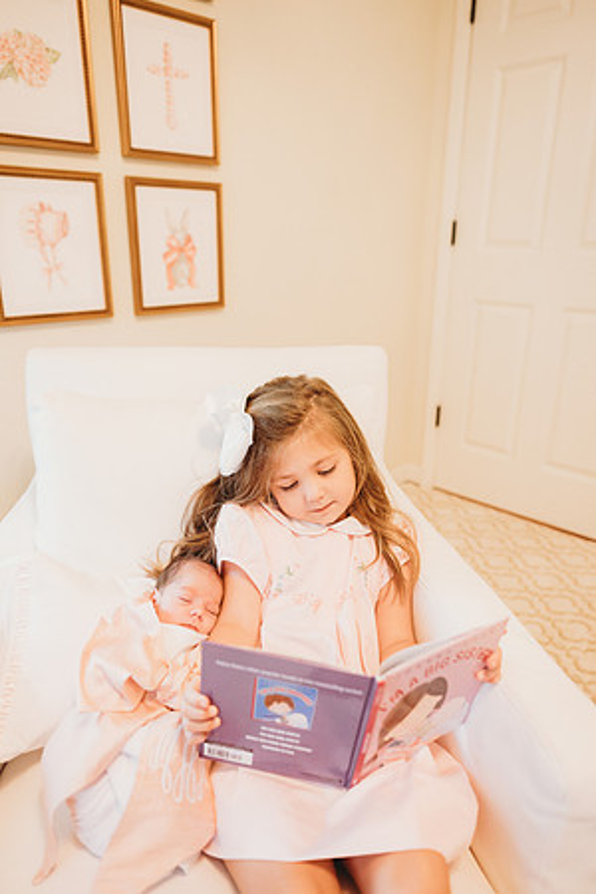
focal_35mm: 24
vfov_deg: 73.7
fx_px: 596
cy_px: 447
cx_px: 298
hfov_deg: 53.1
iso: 1250
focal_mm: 24
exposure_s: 1/160
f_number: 2.5
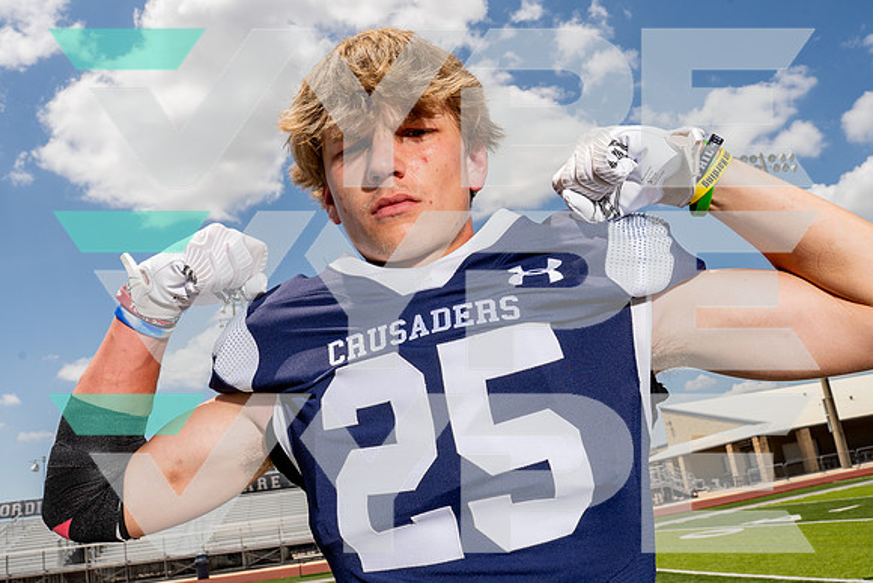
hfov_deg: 62.4
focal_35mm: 30
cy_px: 287
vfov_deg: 44.0
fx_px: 720
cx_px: 429
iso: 100
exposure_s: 1/250
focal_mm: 24
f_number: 11
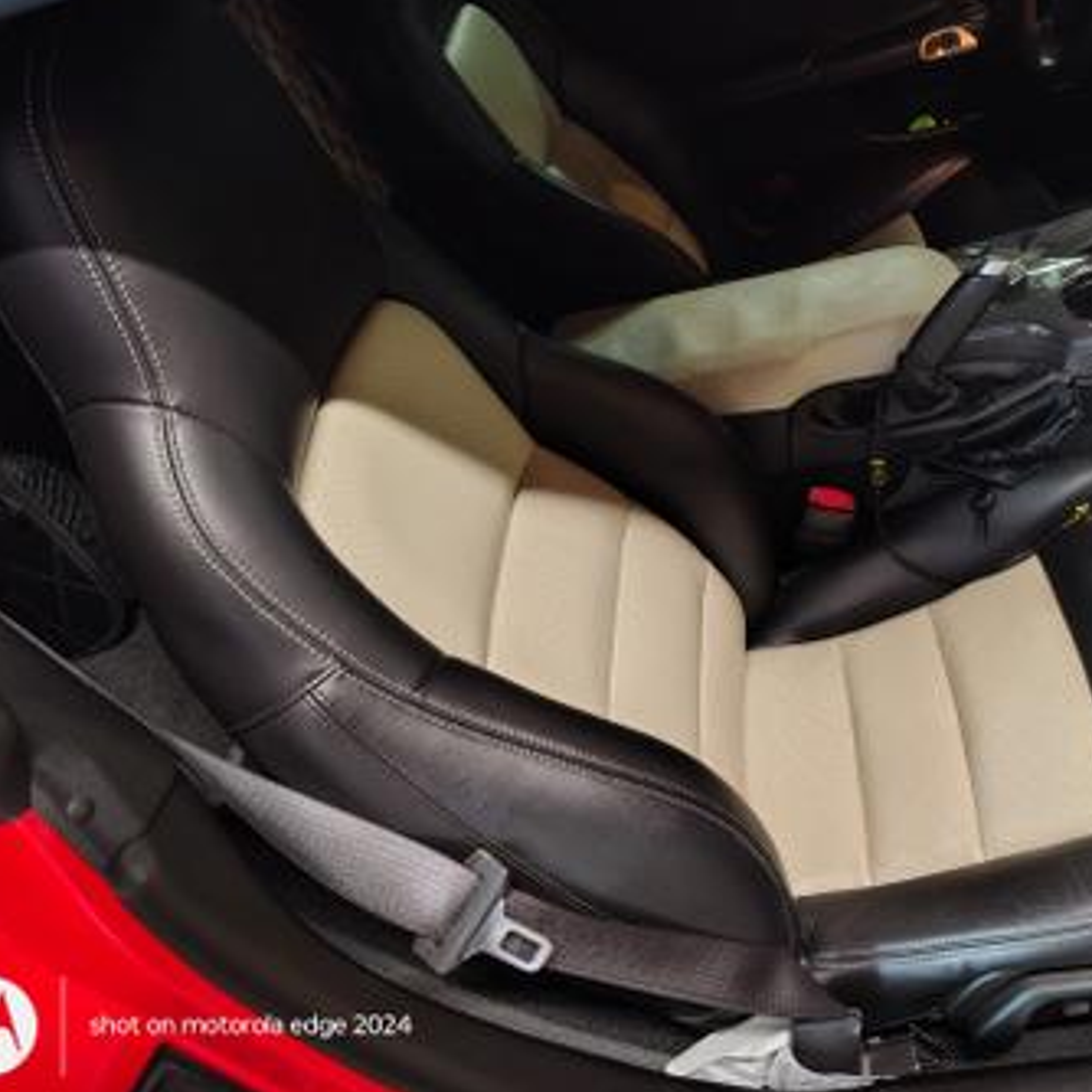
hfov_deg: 50.1
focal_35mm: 32
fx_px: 1142
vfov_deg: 51.0
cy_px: 484
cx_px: 736
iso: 1417
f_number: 1.8
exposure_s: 1/40
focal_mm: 5.56
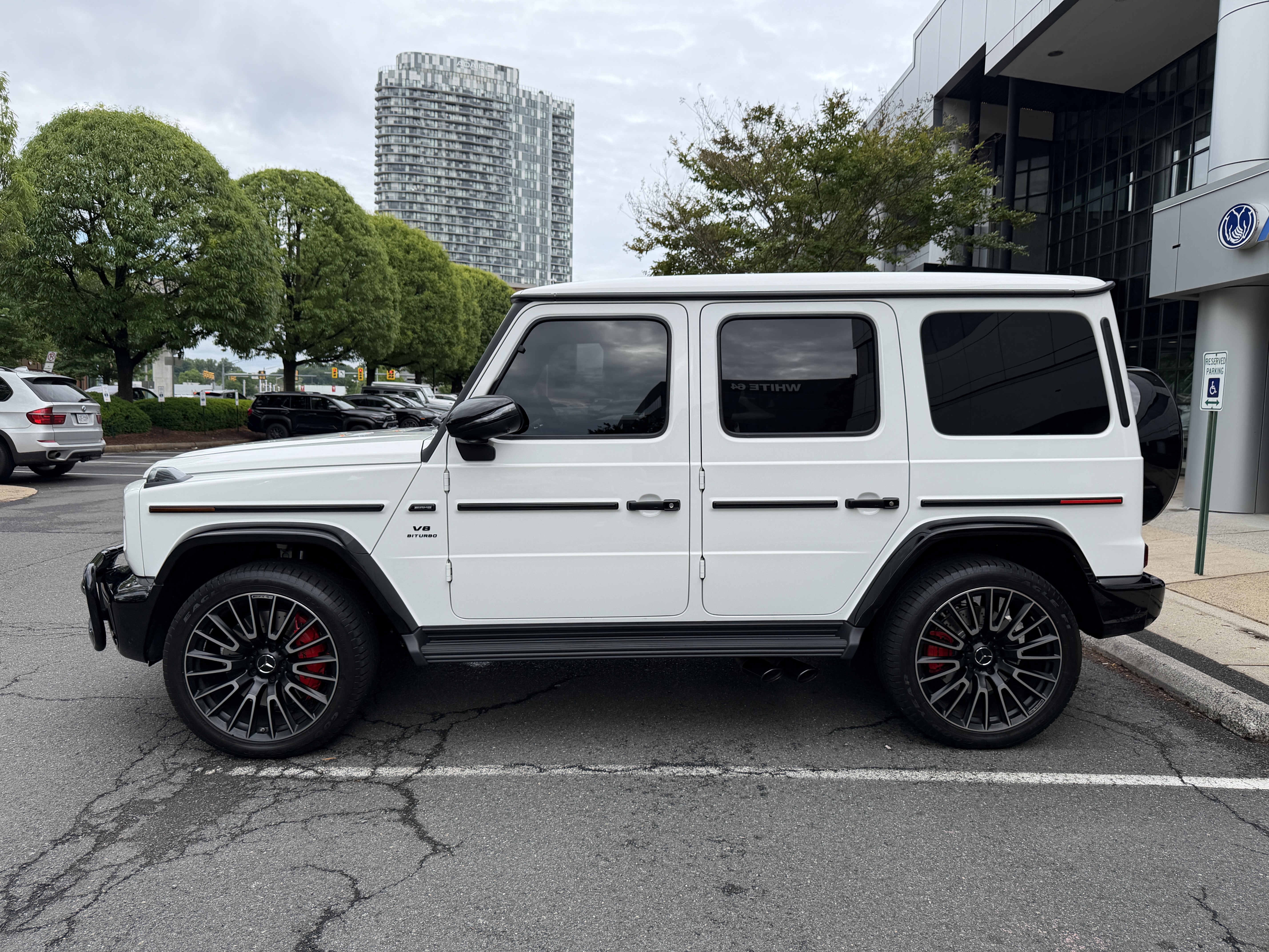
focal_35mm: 24
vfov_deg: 56.8
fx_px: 880
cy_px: 476
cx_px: 634
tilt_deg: -5.8
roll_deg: -0.9
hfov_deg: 71.6
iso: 80
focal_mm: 6.76
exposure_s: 1/1949
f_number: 1.78
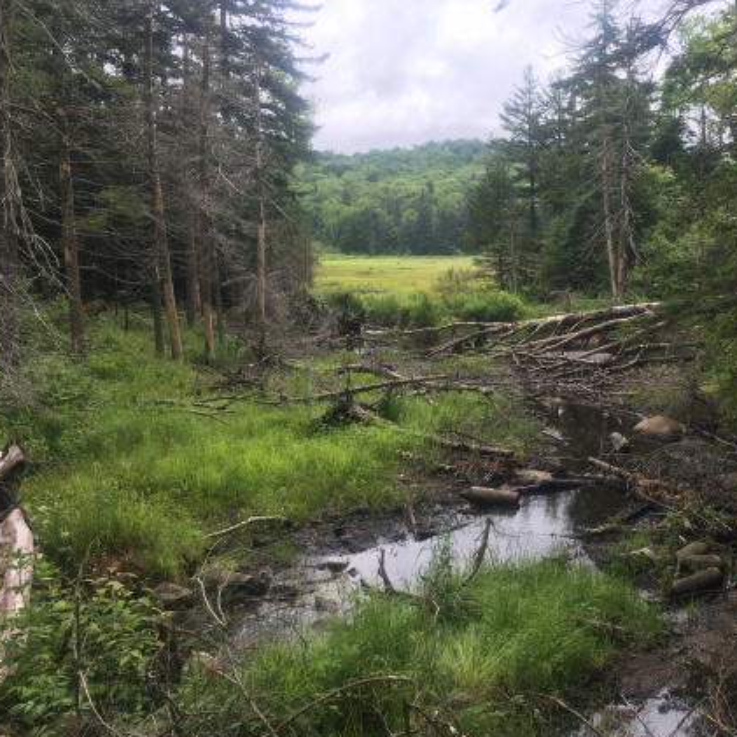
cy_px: 378
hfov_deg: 42.1
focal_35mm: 39
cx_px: 509
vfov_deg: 42.8
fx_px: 939
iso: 25
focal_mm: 4.15
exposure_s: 1/377
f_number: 2.2
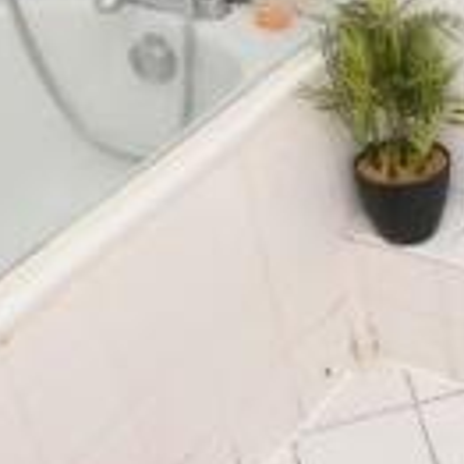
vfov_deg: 17.4
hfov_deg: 16.0
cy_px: 161
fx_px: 1517
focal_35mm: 100
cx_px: 694
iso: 900
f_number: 4
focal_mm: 10
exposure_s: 1/125
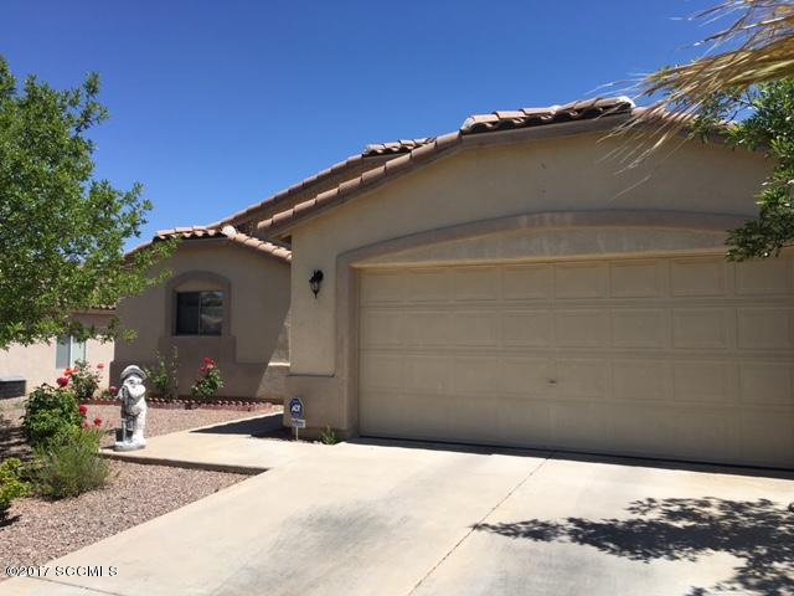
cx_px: 397
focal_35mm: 29
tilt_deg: +2.2
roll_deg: +0.4
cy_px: 298
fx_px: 665
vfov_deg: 48.2
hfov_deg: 61.7
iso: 25
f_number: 2.2
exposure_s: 1/2024
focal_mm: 4.15
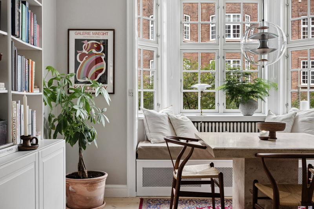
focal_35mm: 38
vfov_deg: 35.0
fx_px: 331
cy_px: 104
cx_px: 157
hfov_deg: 50.7
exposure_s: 1/6
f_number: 7.1
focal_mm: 38
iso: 160
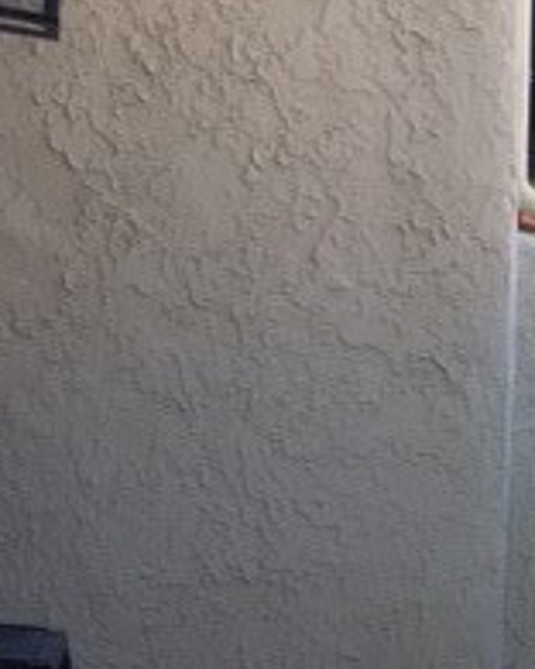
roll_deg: -3.4
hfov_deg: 15.4
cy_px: 696
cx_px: 772
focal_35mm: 93
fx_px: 1841
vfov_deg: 19.9
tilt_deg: -9.6
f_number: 2.2
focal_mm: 4.15
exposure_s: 1/120
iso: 25
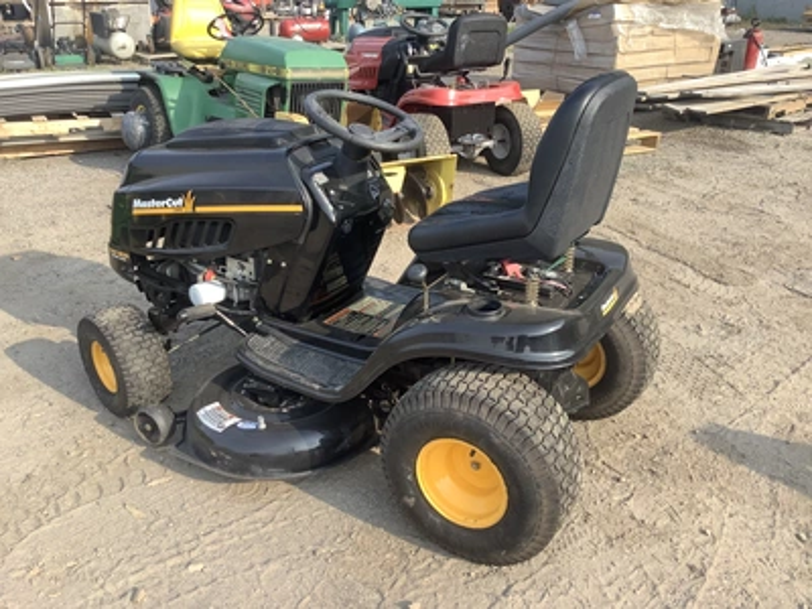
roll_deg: +0.8
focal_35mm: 31
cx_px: 406
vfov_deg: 45.4
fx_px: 727
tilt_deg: -23.8
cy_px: 304
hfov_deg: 58.4
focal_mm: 3.3
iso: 25
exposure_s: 1/322
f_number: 2.4
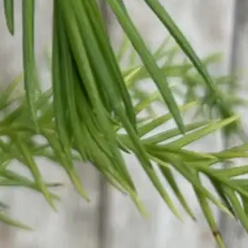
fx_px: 1386
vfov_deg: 9.8
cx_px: -128
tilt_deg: -28.4
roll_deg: +4.4
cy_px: -174
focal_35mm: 171
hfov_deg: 9.9
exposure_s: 1/124
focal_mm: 4.2
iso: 32
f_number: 1.6
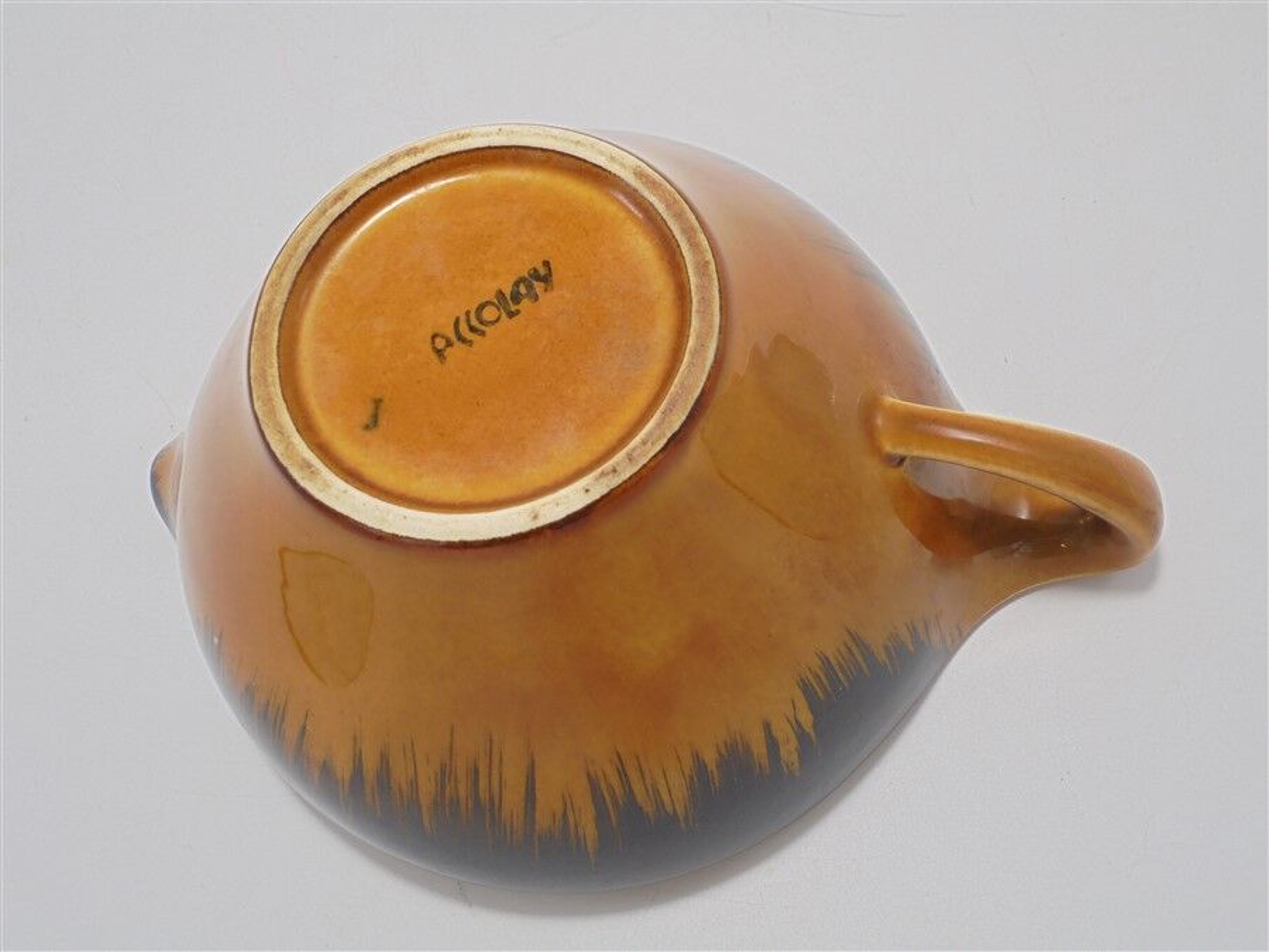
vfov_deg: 41.8
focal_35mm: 34
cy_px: 476
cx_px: 634
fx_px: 1246
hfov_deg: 54.0
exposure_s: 1/60
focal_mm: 6.1
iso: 100
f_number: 4
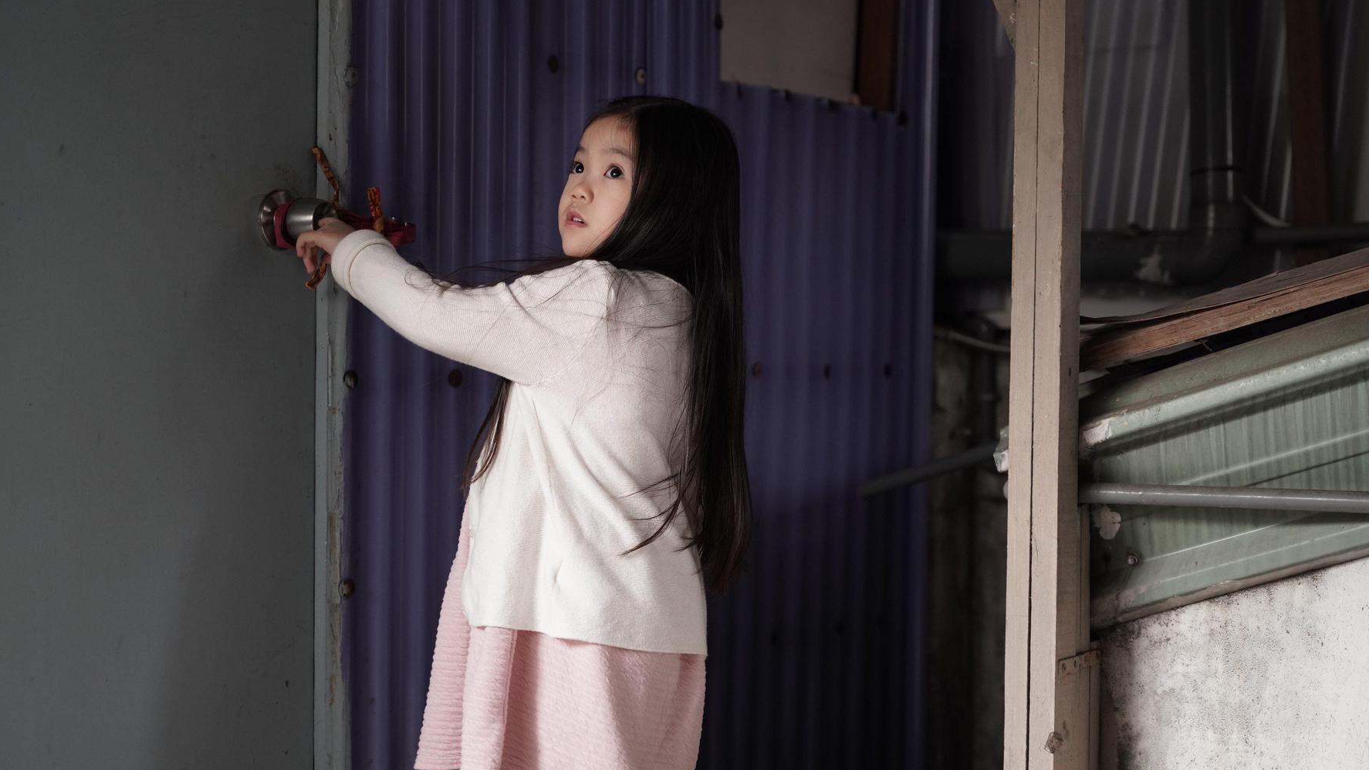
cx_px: 666
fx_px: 2639
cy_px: 398
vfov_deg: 16.6
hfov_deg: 29.1
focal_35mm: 73
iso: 1250
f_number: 2.8
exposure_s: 1/160
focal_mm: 61.6
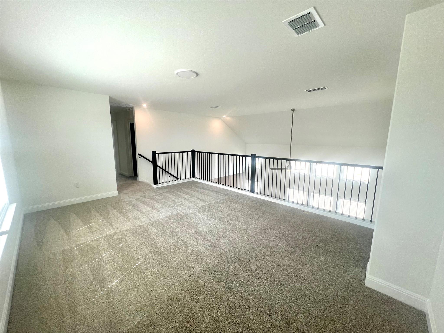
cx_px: 222
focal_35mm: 13
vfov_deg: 89.9
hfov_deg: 106.2
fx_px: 167
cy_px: 166
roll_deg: -0.3
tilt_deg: -9.8
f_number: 1.8
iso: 50
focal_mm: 1.57
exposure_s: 1/120
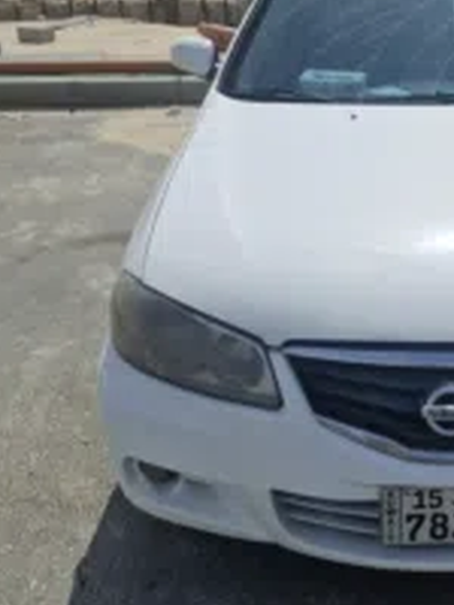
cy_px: 230
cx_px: 430
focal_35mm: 46
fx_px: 804
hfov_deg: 29.8
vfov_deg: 41.0
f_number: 1.8
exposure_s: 1/43478
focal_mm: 5.54
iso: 50
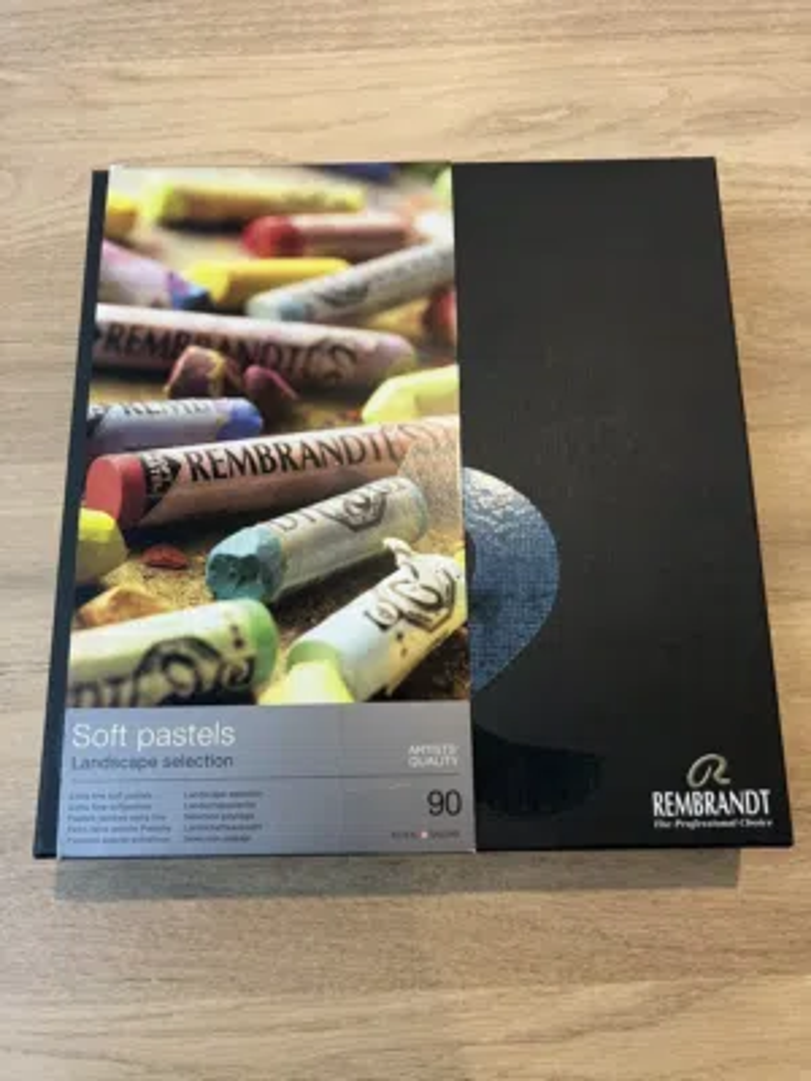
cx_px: 406
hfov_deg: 53.1
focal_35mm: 26
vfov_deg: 67.3
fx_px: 812
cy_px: 540
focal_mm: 5.7
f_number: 1.5
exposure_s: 1/50
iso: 160
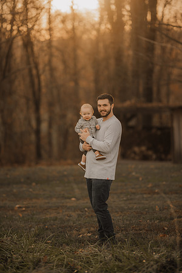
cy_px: 136
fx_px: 796
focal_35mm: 105
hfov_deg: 13.0
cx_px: 91
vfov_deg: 19.5
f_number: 1.4
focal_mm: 105
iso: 100
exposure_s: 1/640
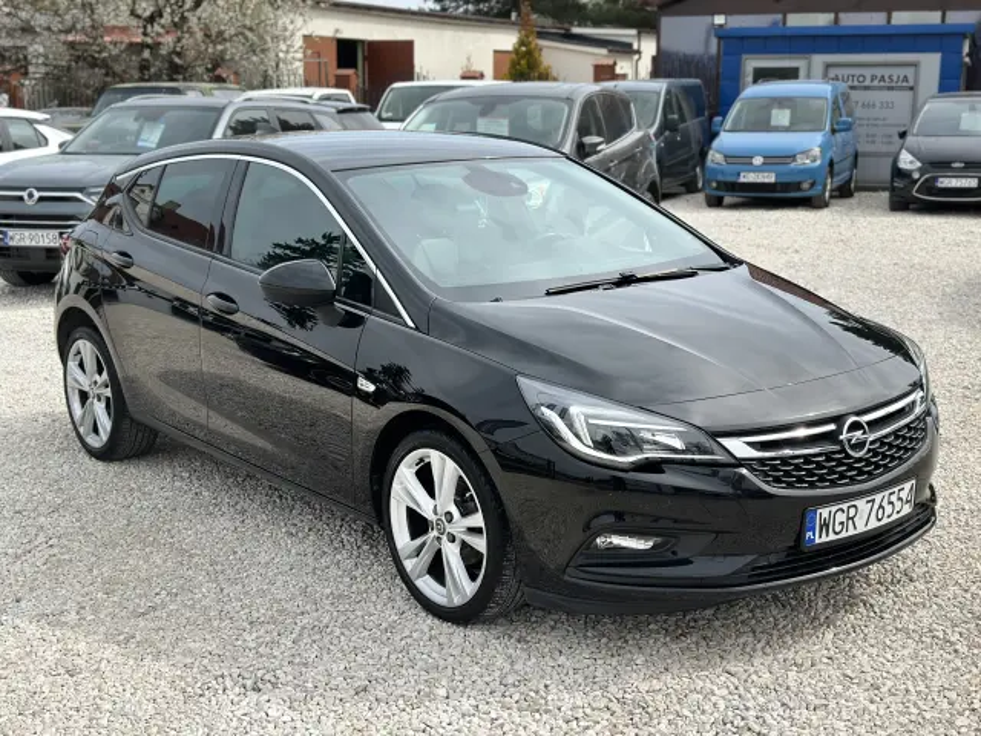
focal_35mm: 48
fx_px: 1360
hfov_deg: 39.7
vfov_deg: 30.3
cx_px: 490
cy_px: 368
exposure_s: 1/3257
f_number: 1.78
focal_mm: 6.86
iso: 80
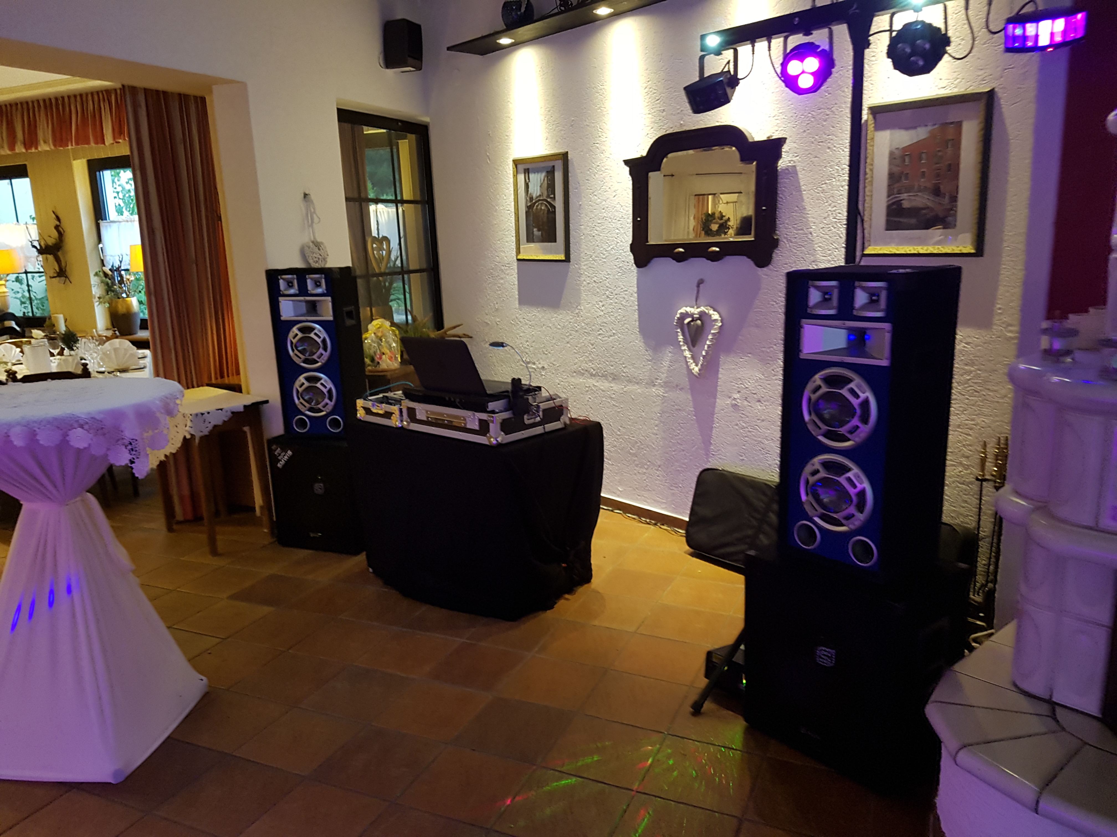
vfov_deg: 53.1
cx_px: 558
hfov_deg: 67.3
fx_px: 839
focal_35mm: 26
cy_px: 418
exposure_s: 1/22
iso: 200
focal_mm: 4.2
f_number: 1.7
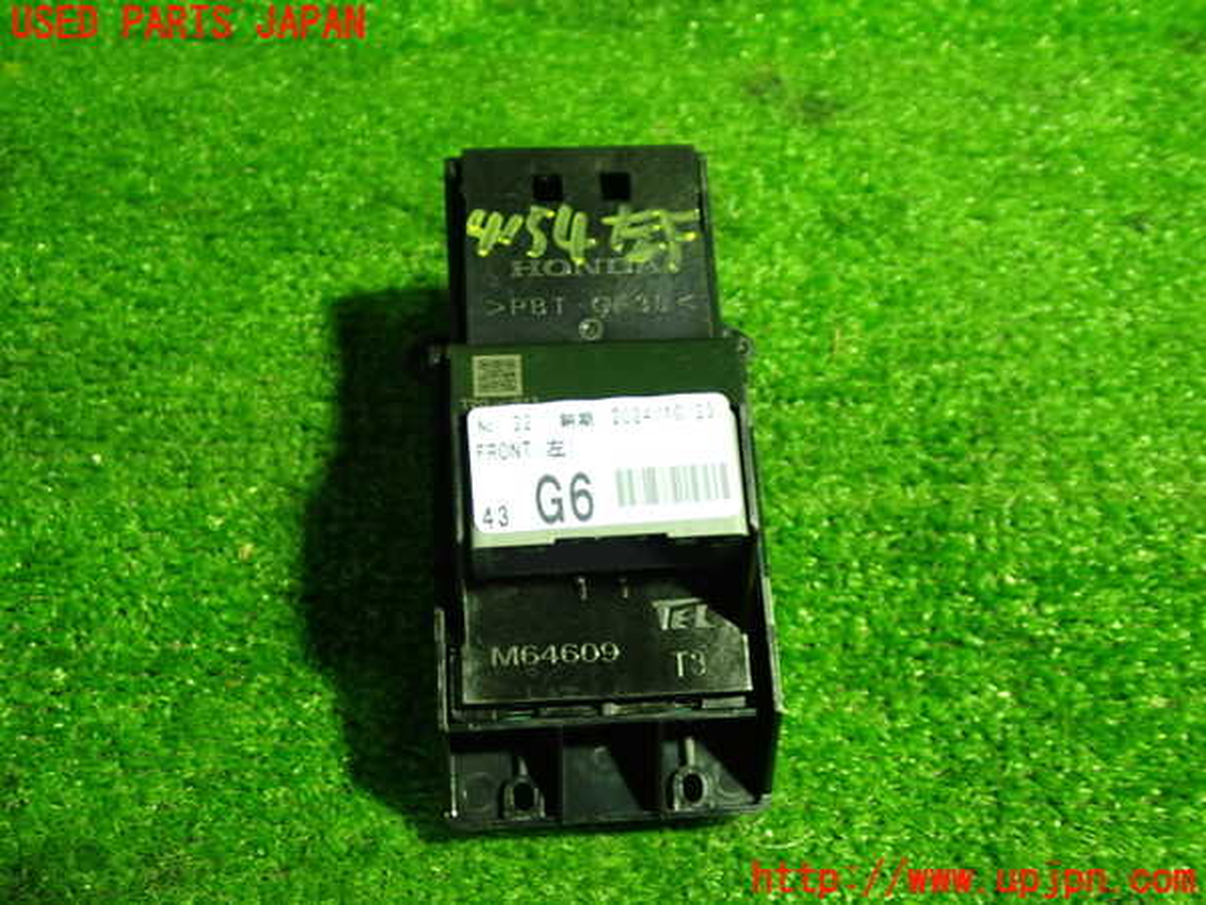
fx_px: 1324
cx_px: 603
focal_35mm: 38
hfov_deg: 49.0
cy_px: 452
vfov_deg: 37.7
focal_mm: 6.83
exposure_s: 1/40
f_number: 2.7
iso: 640
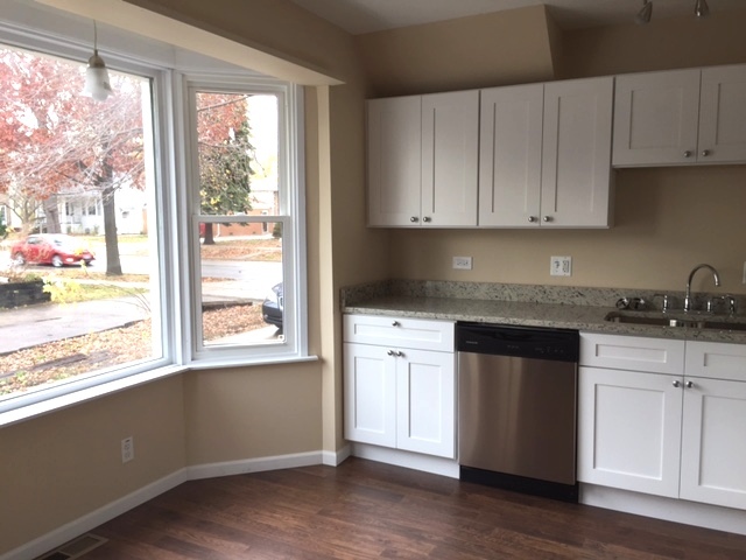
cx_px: 373
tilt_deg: -5.7
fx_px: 625
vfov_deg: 48.2
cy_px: 280
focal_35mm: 29
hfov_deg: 61.7
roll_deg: -0.2
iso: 32
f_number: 2.2
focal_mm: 4.15
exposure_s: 1/40
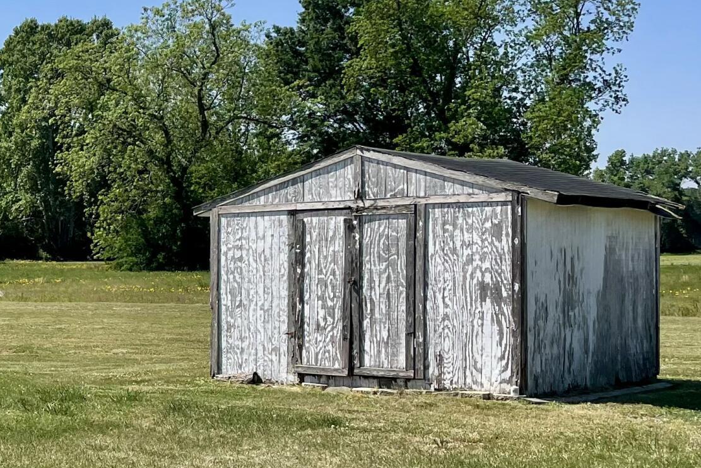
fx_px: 1422
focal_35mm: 73
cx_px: -129
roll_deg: +0.7
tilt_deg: -0.8
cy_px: 236
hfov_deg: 25.1
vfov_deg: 18.7
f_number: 1.6
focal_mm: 4.2
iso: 32
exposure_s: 1/4132
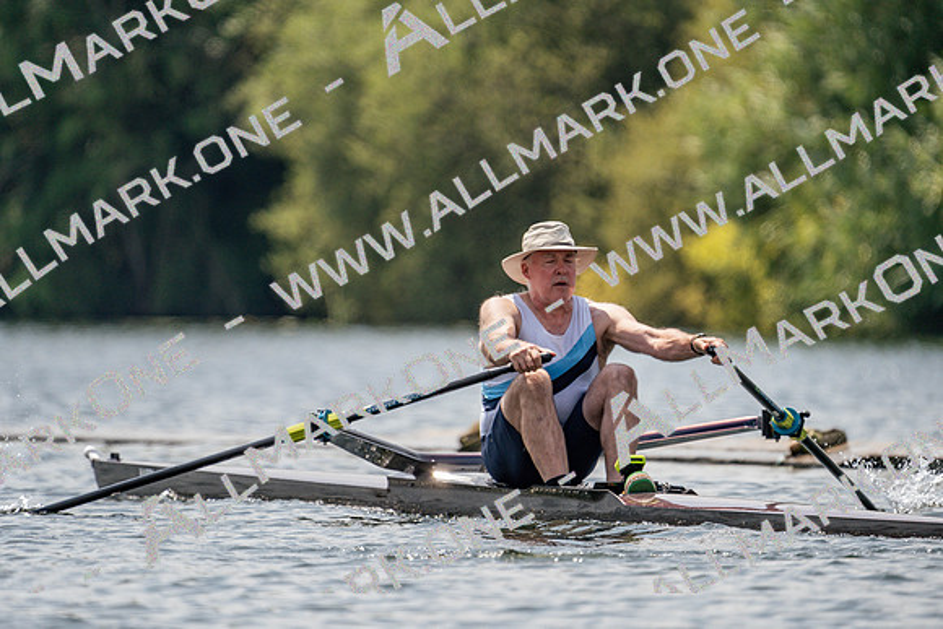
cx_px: 472
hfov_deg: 3.4
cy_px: 314
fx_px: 15720
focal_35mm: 600
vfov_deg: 2.3
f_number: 6.3
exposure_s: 1/1600
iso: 250
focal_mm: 600
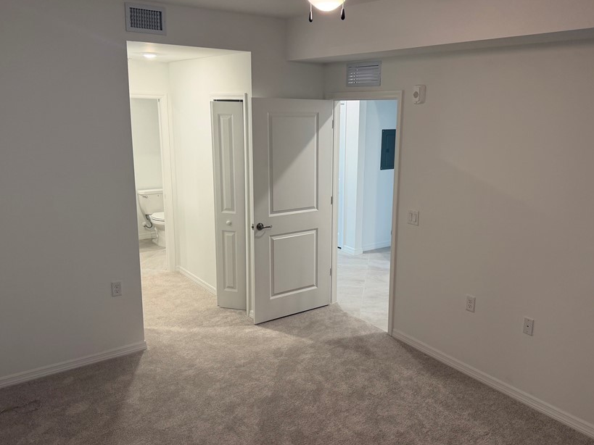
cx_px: 325
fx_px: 515
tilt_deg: -12.5
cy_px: 218
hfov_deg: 59.9
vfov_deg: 46.8
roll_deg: -1.1
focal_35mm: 30
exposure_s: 1/60
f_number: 1.78
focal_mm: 6.76
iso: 160
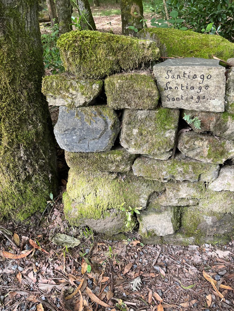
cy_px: 156
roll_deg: +2.4
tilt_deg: -25.7
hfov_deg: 53.1
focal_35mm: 26
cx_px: 117
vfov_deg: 67.3
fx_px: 234
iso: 100
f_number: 1.6
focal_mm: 5.1
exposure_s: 1/121
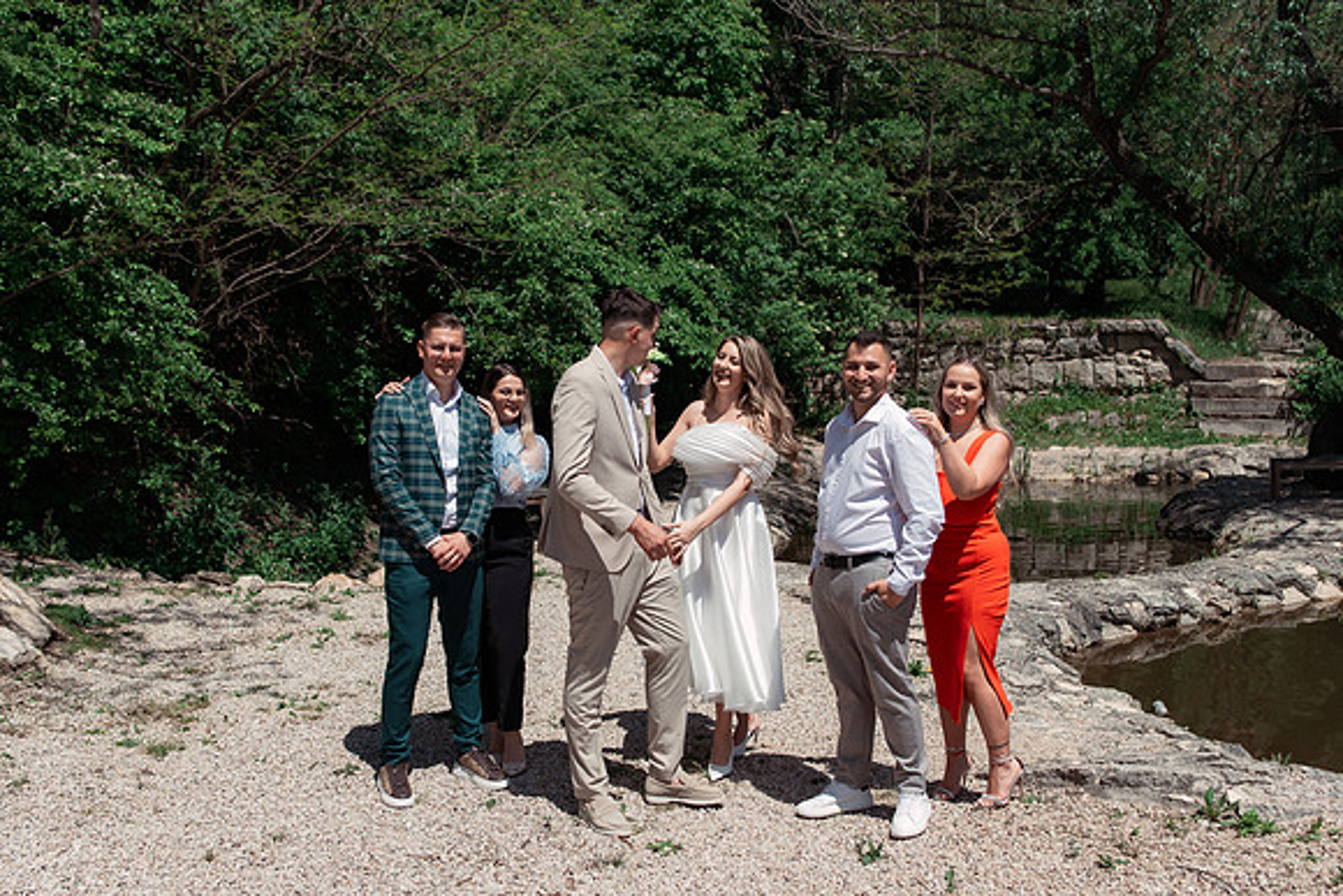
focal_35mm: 36
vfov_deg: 36.4
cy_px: 467
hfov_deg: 52.5
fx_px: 1362
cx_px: 649
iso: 125
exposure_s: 1/1600
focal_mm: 35
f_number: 4
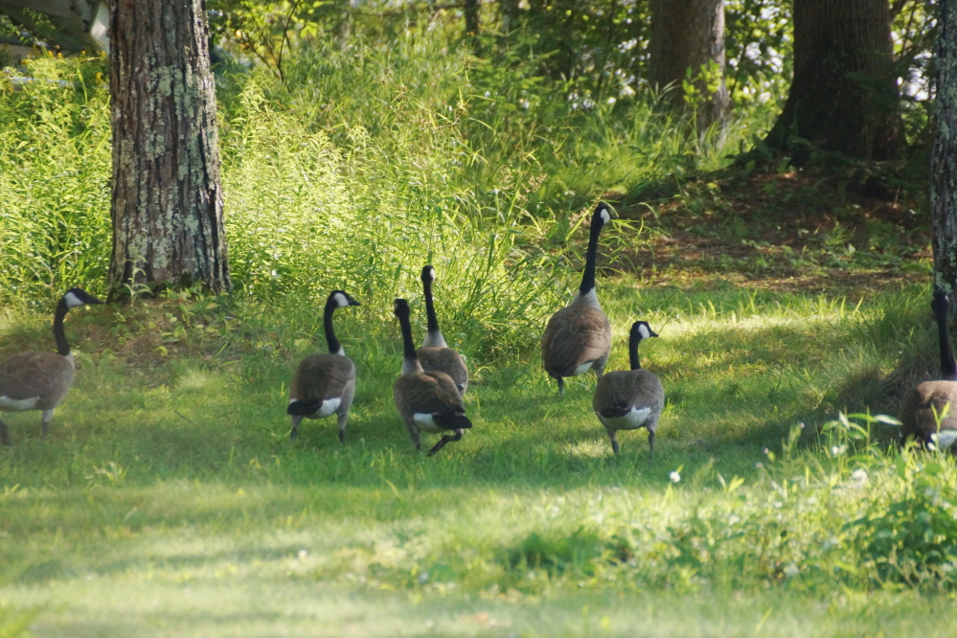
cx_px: 478
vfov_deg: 3.7
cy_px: 319
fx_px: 9968
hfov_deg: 5.5
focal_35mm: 375
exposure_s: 1/400
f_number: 6.3
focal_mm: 250
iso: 1250
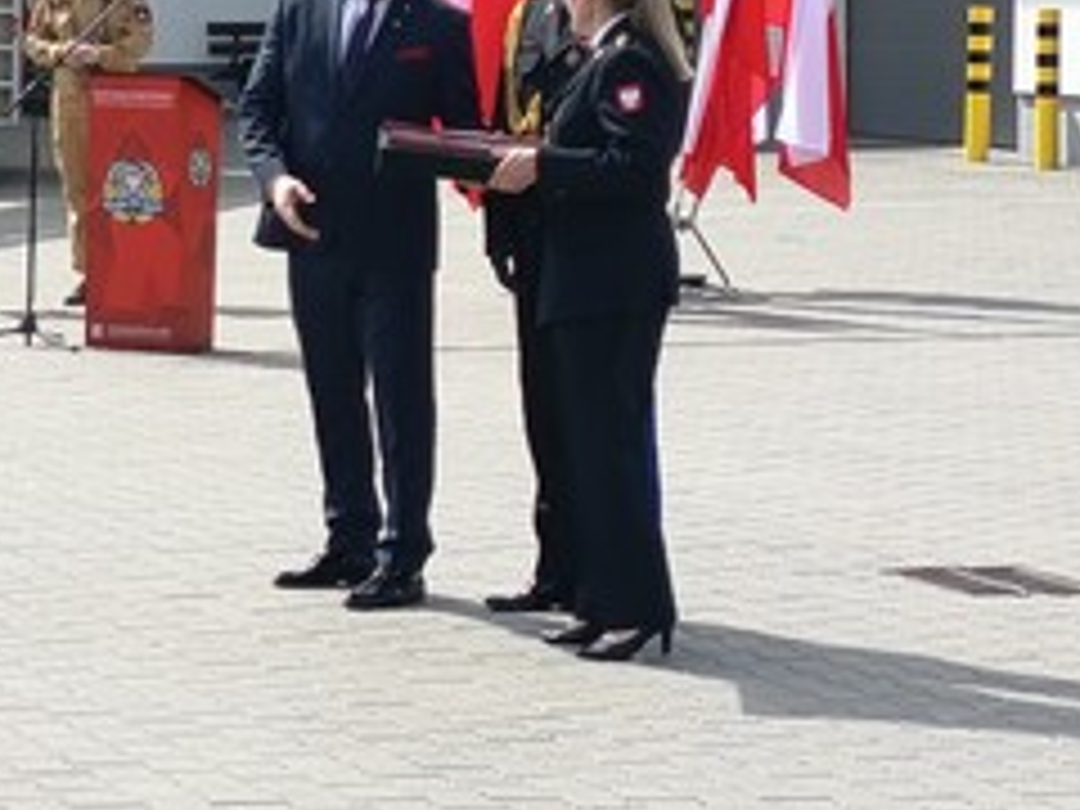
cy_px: 180
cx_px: 313
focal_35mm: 172
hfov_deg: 11.5
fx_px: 5366
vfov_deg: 8.6
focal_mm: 5.27
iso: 50
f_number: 1.7
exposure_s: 1/376
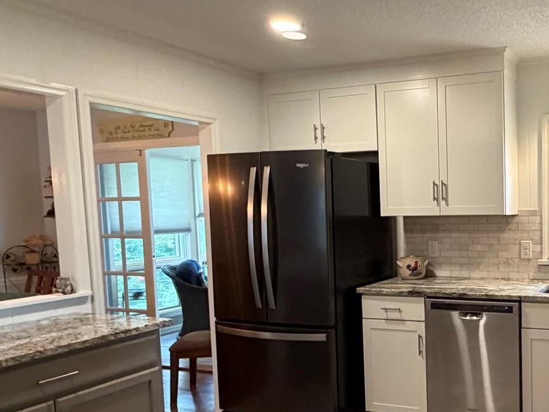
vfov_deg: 42.8
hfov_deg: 49.2
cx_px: 497
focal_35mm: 33
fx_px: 523
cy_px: 245
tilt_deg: -4.1
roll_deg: +1.3
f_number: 2.2
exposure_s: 1/60
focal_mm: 2.22
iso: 400
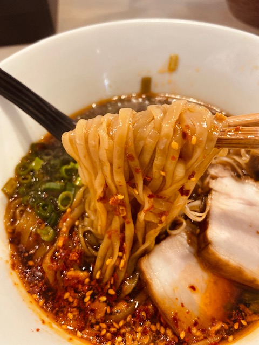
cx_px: 130
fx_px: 259
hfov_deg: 53.1
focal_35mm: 26
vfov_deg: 67.3
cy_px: 172
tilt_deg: -55.5
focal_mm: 4.25
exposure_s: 1/50
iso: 250
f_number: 1.8
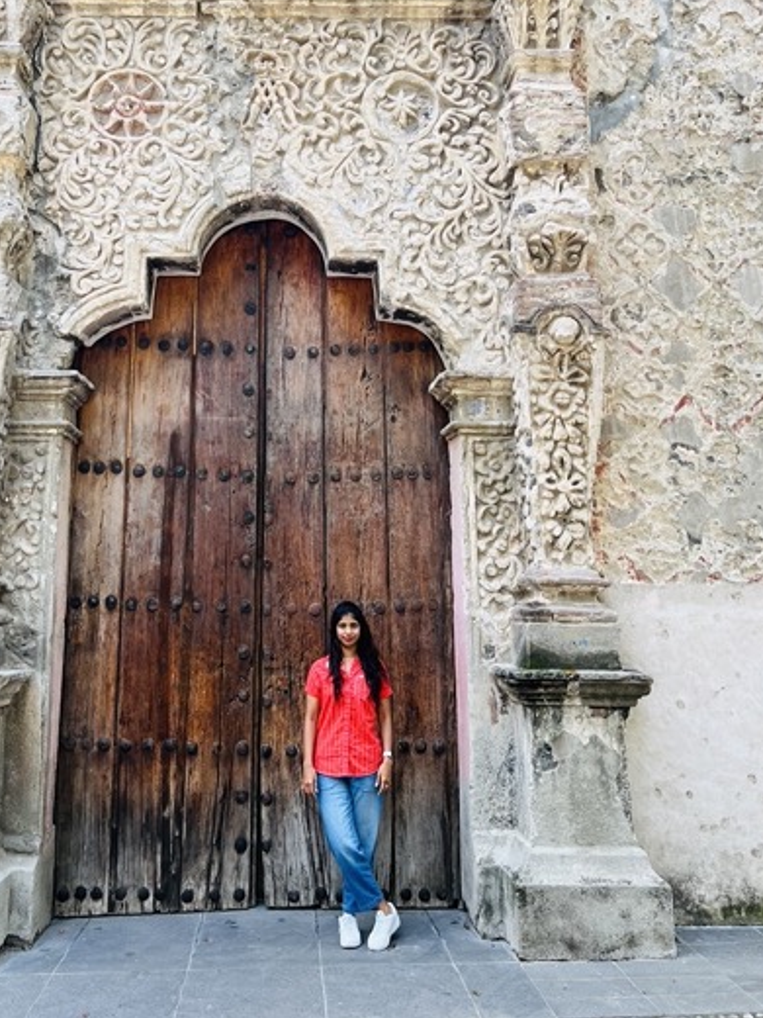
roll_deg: +0.7
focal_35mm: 32
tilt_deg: +11.8
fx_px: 940
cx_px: 307
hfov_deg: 43.9
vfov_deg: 56.5
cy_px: 425
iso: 50
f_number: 1.5
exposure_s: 1/216
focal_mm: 5.7
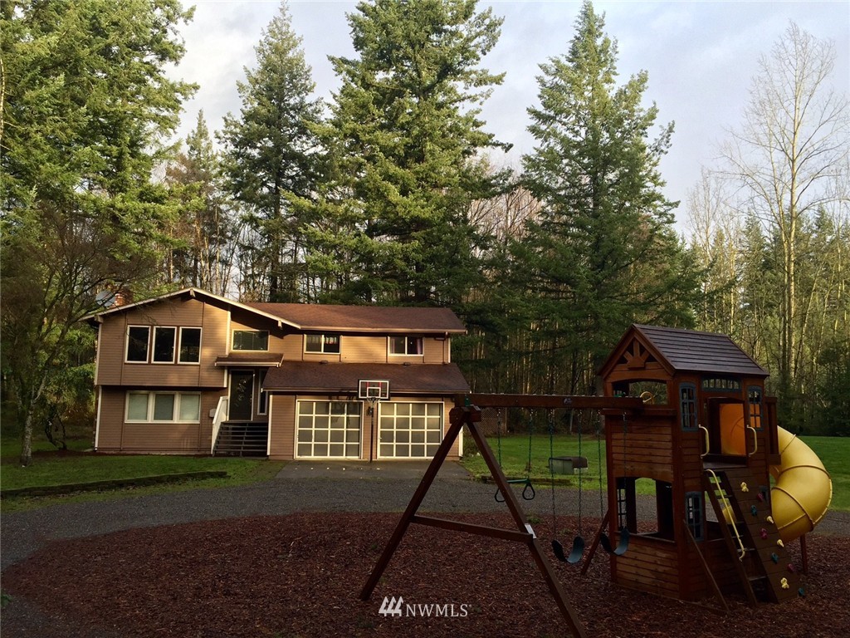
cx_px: 425
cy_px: 319
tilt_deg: +6.1
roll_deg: -0.8
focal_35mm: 29
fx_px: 712
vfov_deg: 48.2
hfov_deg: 61.7
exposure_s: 1/253
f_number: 2.2
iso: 32
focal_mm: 4.15
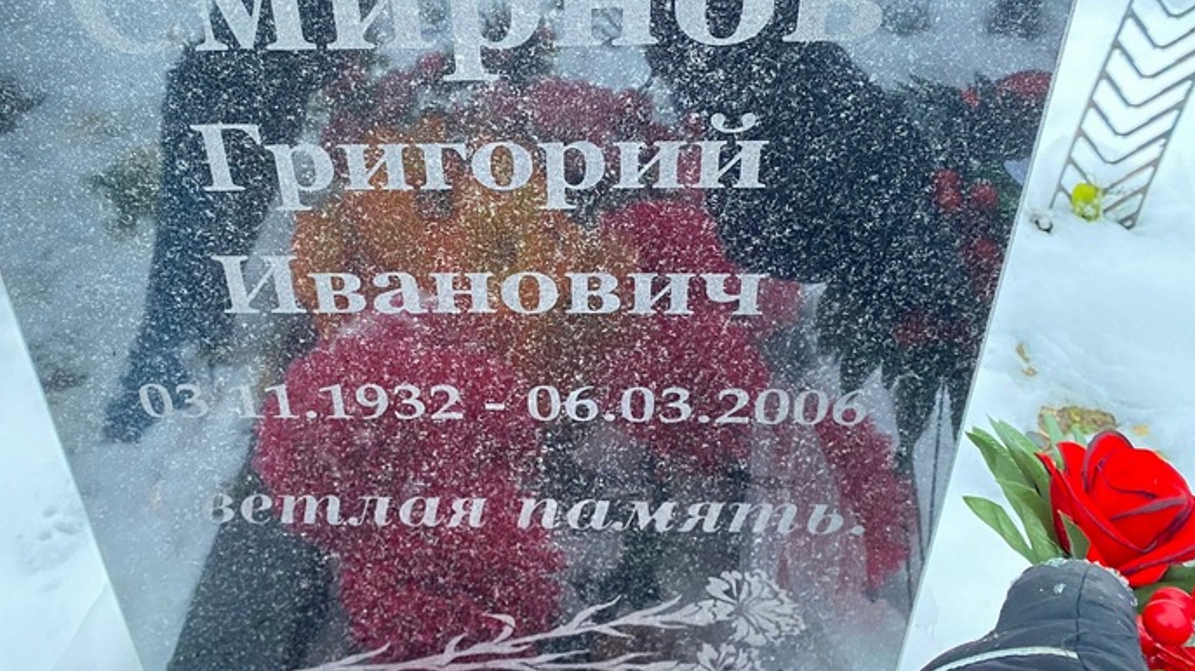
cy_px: 156
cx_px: 503
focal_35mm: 33
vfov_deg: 34.7
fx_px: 1045
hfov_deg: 59.2
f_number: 1.8
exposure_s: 1/60
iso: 500
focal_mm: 4.25
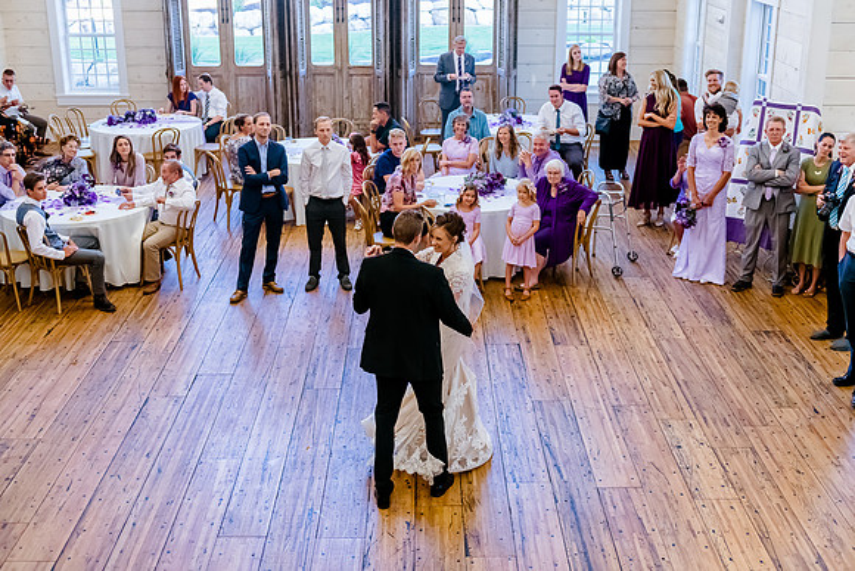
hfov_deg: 43.5
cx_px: 428
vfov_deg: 29.8
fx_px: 1071
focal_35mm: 45
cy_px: 286
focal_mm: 44
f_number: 3.2
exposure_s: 1/640
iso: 3200
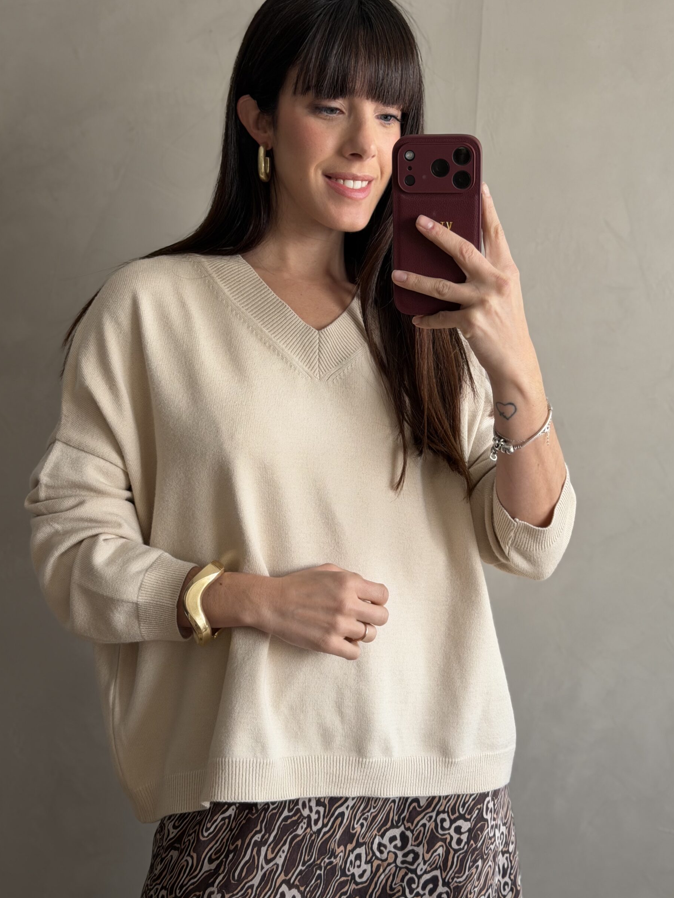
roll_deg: -1.0
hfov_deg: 28.6
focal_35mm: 51
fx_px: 1324
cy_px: 429
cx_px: 332
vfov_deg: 37.5
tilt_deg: -16.5
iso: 125
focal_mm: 6.76
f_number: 1.78
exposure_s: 1/60
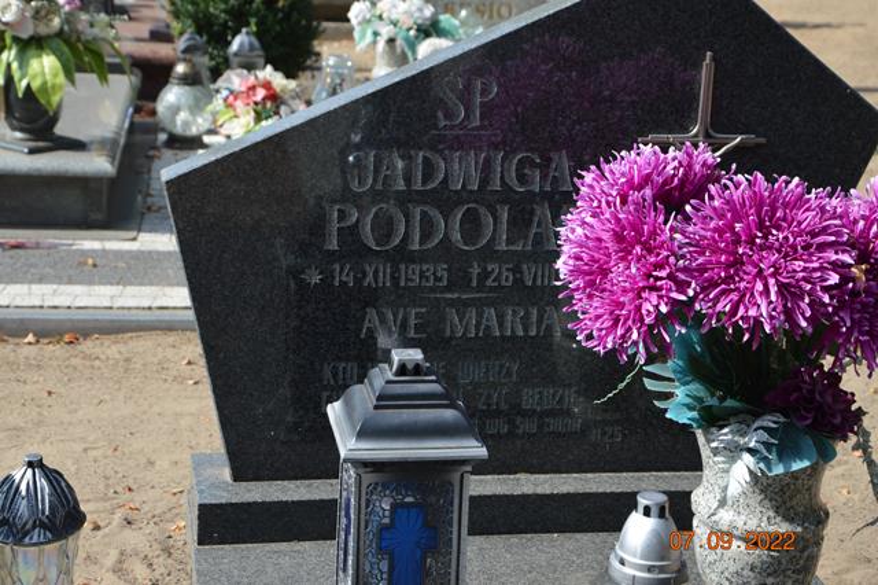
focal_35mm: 75
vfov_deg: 18.2
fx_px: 1828
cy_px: 292
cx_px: 439
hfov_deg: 27.0
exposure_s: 1/200
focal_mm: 50
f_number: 7.1
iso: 100
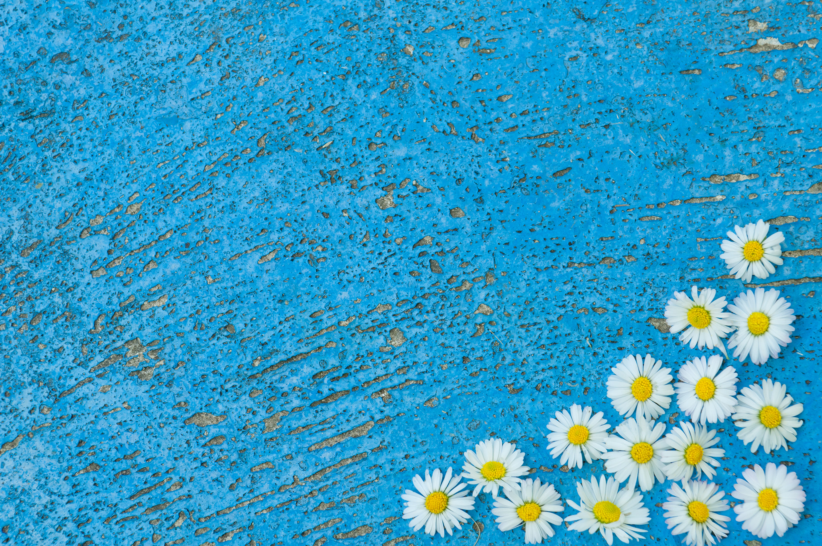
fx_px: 1881
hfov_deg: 24.6
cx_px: 411
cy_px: 273
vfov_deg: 16.5
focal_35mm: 82
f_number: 7.1
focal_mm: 55
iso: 250
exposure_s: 1/200
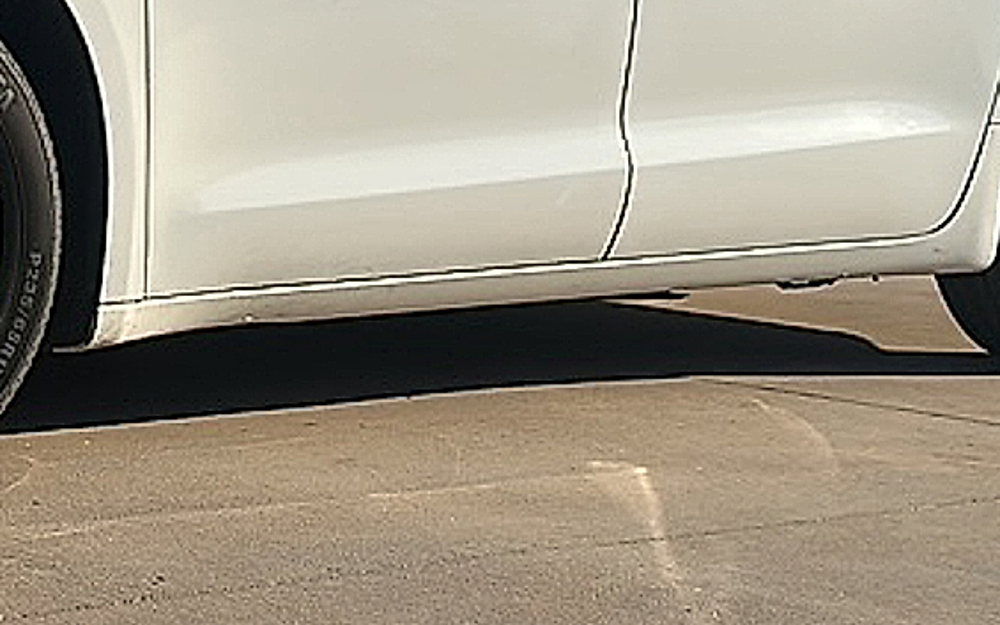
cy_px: -97
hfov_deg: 21.6
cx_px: 28
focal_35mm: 93
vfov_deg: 13.7
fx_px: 2534
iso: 80
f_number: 1.78
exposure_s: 1/7692
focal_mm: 6.86
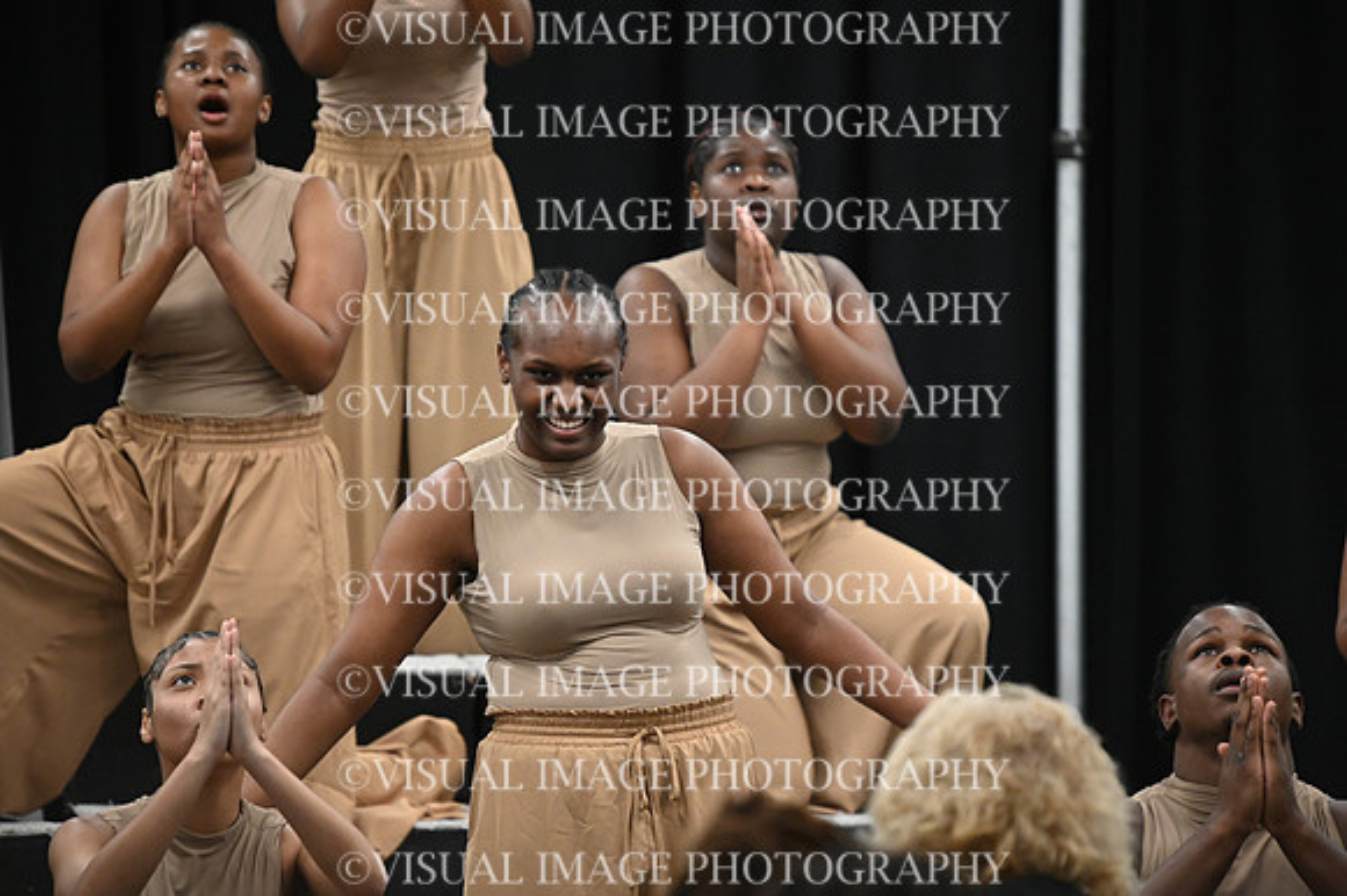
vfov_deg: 3.7
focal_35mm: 370
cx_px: 674
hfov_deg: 5.6
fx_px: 13836
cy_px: 448
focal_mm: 370
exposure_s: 1/160
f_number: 6.3
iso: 6400
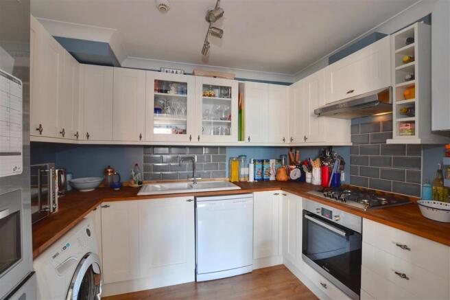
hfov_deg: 100.4
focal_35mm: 15
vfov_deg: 77.3
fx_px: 187
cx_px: 225
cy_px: 150
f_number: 11
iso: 400
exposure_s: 1.3
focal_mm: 10
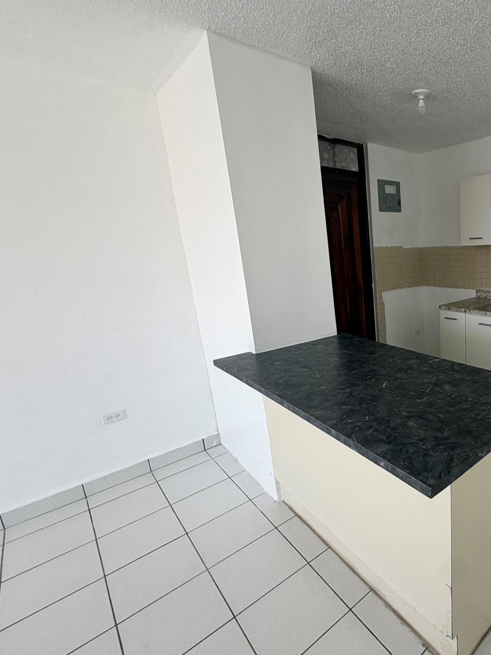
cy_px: 326
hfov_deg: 60.4
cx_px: 423
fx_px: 359
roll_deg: +2.9
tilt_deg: -11.2
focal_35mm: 19
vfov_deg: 84.7
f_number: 2.2
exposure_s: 1/121
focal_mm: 2.22
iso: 64
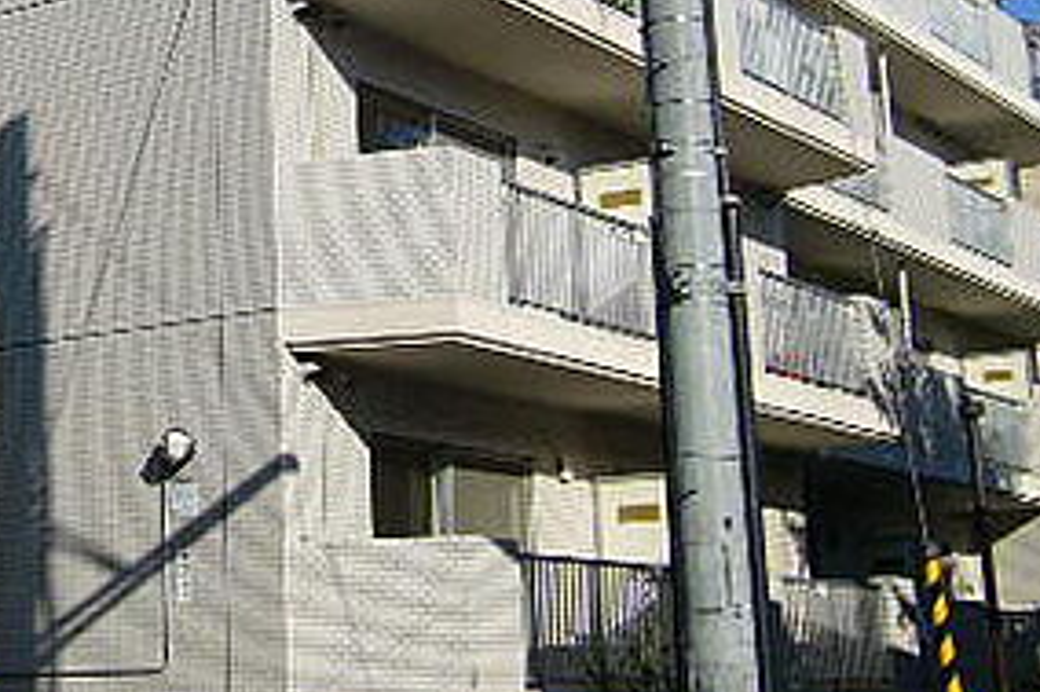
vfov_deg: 17.5
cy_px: 106
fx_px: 2223
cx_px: 106
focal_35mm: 77
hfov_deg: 25.5
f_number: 5.6
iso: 80
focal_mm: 5.8
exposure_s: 1/400
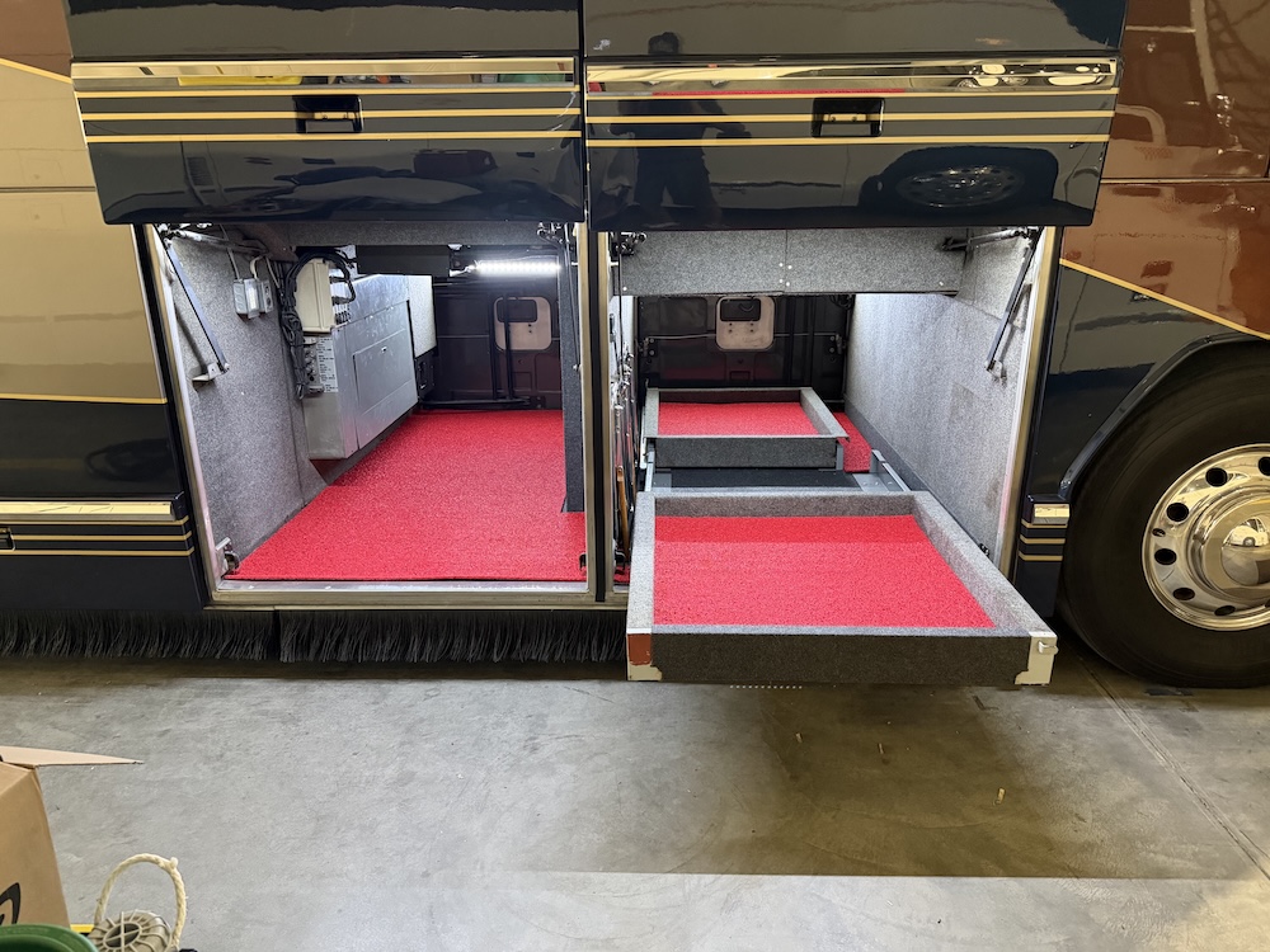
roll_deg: +0.3
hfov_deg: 71.6
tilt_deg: -17.7
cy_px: 476
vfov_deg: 56.8
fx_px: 881
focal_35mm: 24
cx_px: 635
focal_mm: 6.76
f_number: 1.78
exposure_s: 1/53
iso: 800
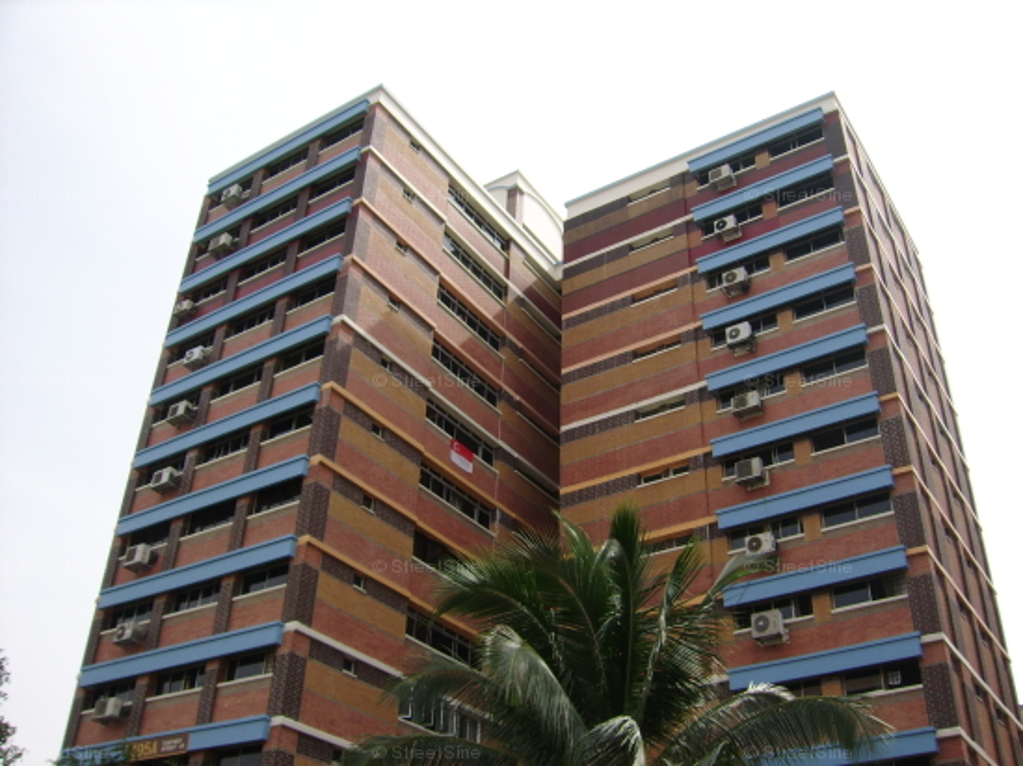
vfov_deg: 40.7
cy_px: 383
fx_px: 1034
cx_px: 512
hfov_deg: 52.6
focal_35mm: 35
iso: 50
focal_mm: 5.95
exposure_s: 1/385
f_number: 5.8
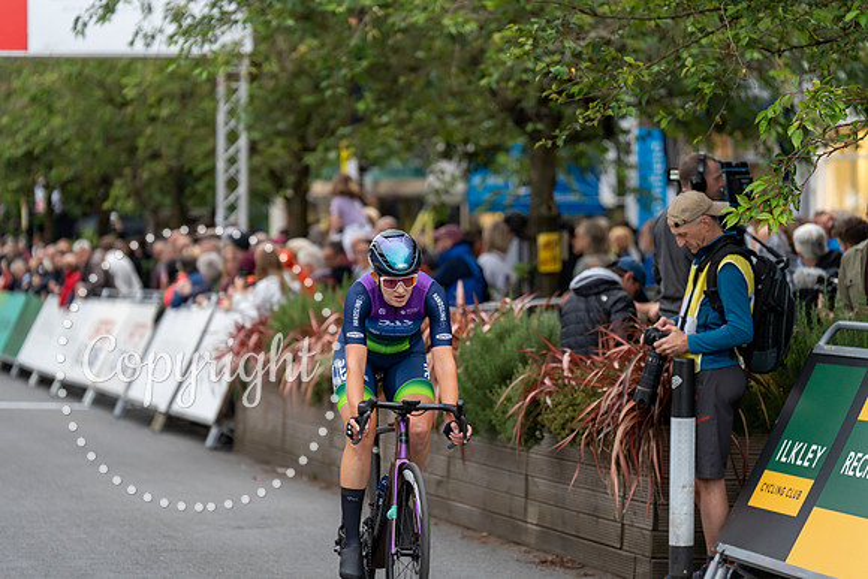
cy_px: 290
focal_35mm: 142
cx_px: 434
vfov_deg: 9.7
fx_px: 3424
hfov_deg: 14.4
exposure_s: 1/800
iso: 1000
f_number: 2.8
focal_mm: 142
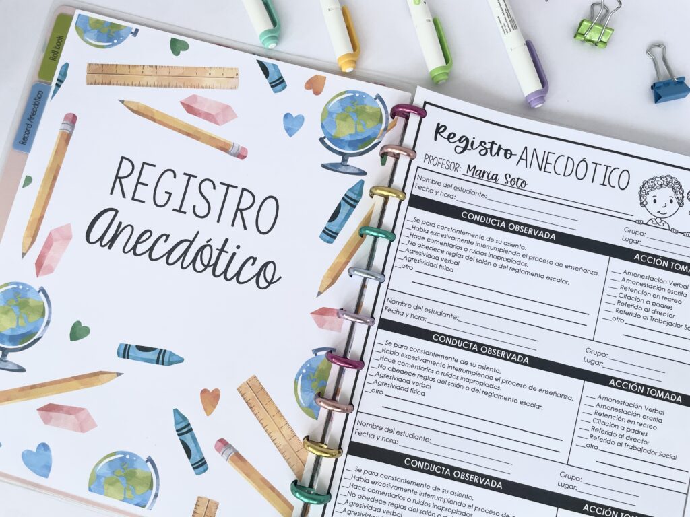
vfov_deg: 53.1
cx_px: 345
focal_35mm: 26
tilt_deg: -85.4
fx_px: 518
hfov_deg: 67.3
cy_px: 258
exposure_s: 1/678
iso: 32
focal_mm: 4.2
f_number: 1.6
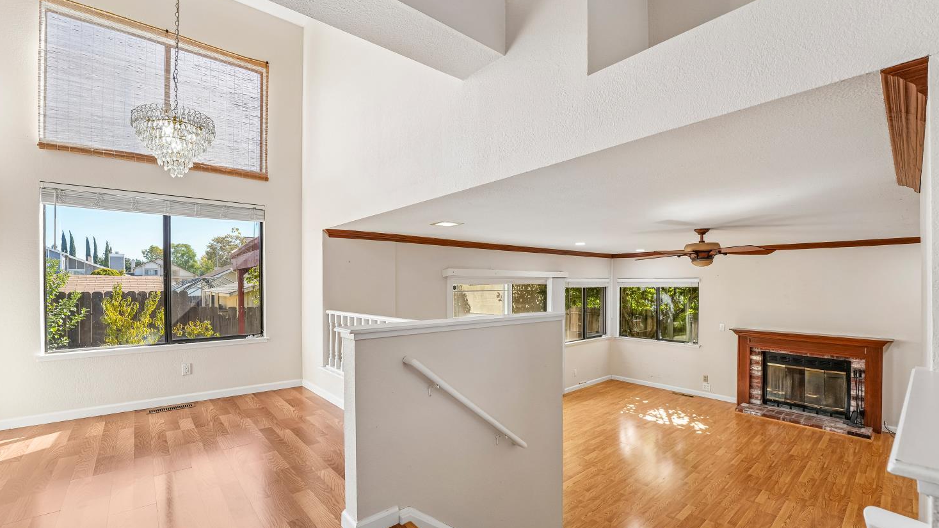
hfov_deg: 103.0
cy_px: 283
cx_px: 462
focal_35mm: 15
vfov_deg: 70.4
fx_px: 373
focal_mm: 14
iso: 640
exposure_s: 1/100
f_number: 8
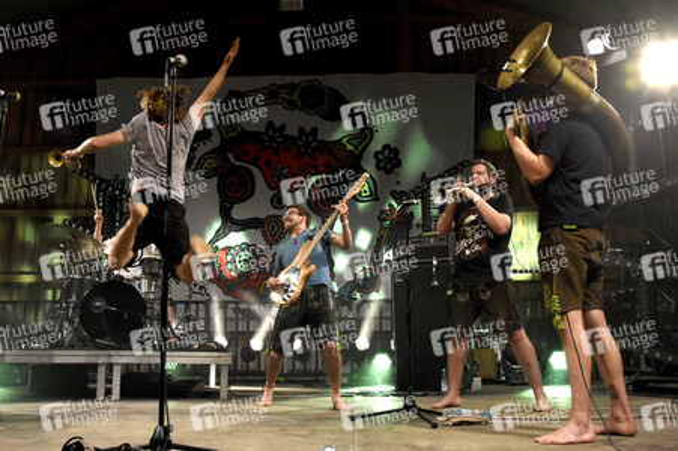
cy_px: 226
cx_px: 339
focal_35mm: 32
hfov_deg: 59.5
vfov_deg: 41.7
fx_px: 593
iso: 2000
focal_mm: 21
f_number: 6.3
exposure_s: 1/160
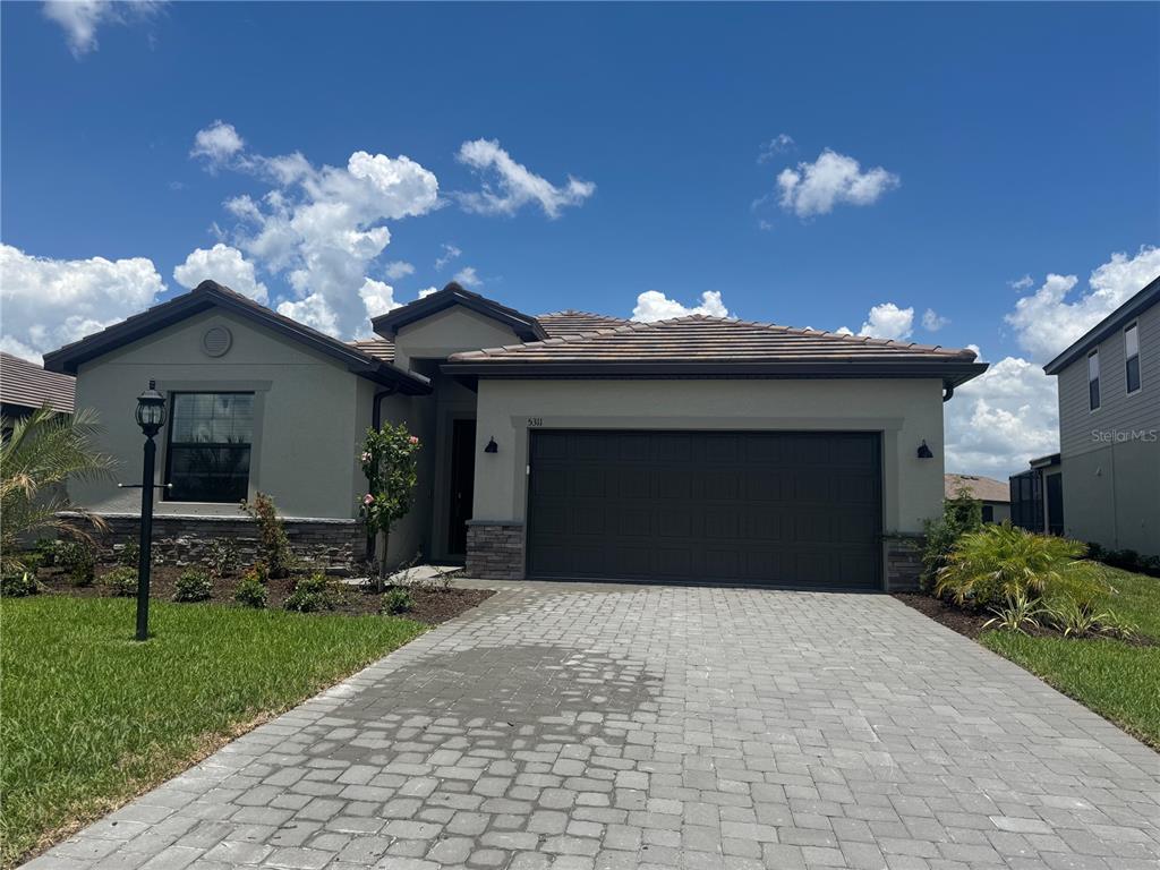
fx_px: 804
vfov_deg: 56.8
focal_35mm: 24
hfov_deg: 71.6
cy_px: 435
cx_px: 580
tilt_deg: +6.4
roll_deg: -1.2
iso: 80
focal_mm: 6.76
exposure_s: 1/7092
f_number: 1.78
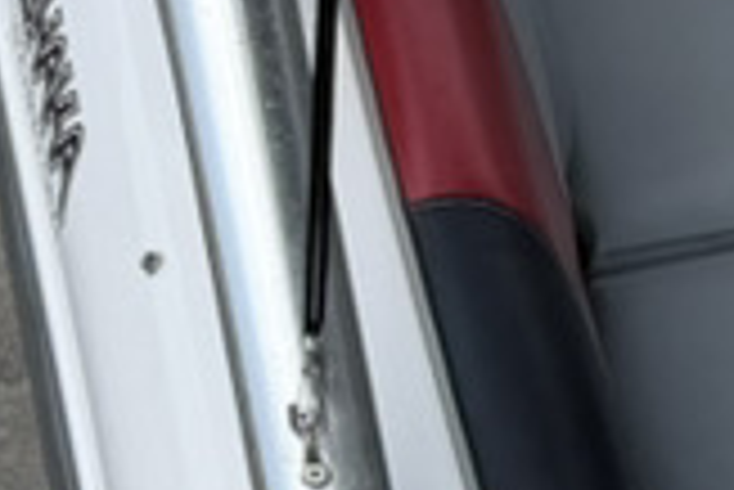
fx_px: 3755
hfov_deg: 9.2
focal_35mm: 184
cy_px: 530
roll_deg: -1.2
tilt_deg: -42.1
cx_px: 2103
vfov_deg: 7.4
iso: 80
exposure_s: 1/3953
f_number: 1.78
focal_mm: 6.76
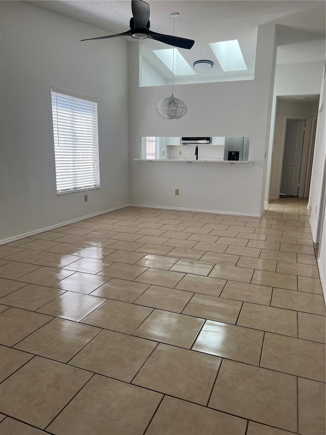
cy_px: 218
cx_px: 163
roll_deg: -1.2
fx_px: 326
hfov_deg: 53.1
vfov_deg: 67.3
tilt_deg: -8.2
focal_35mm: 26
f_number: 1.5
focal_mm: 5.7
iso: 50
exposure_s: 1/188
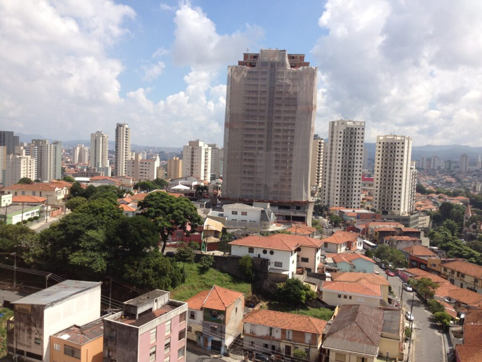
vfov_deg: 40.7
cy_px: 181
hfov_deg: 52.6
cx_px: 241
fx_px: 487
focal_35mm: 35
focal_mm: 4.28
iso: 64
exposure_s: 1/2045
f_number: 2.4
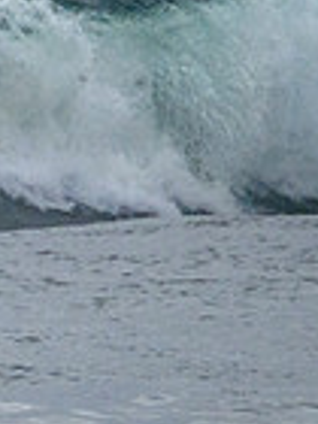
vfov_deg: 0.5
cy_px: 113
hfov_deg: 0.3
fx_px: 53857
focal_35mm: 4397
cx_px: -364
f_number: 11
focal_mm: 800
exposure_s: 1/2000
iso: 1400
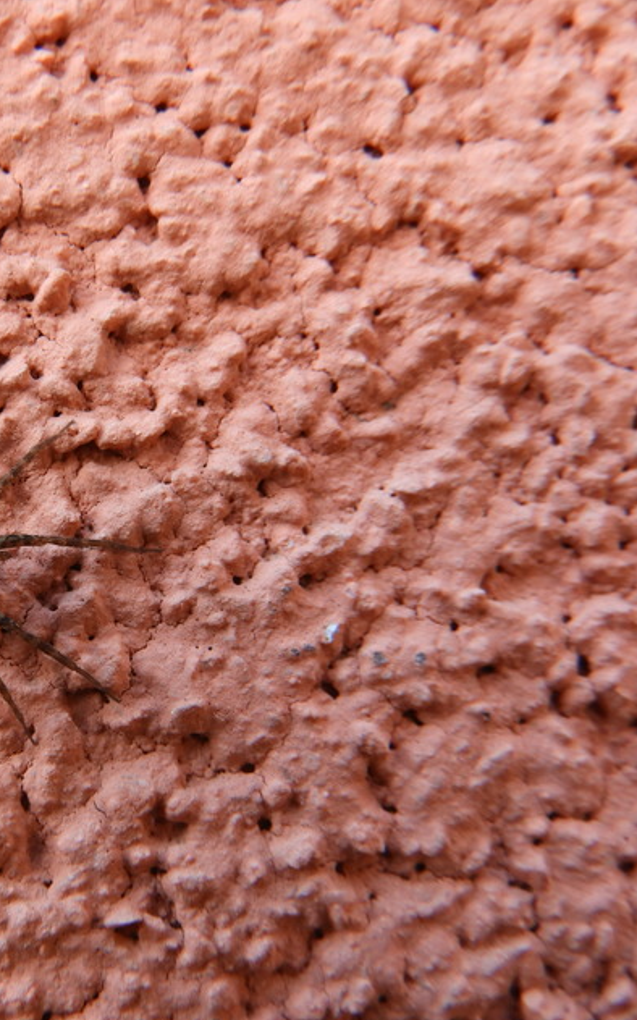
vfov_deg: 46.2
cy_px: 514
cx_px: 7
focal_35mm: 43
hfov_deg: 28.1
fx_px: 1195
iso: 100
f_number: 3.5
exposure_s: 1/50
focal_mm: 5.4
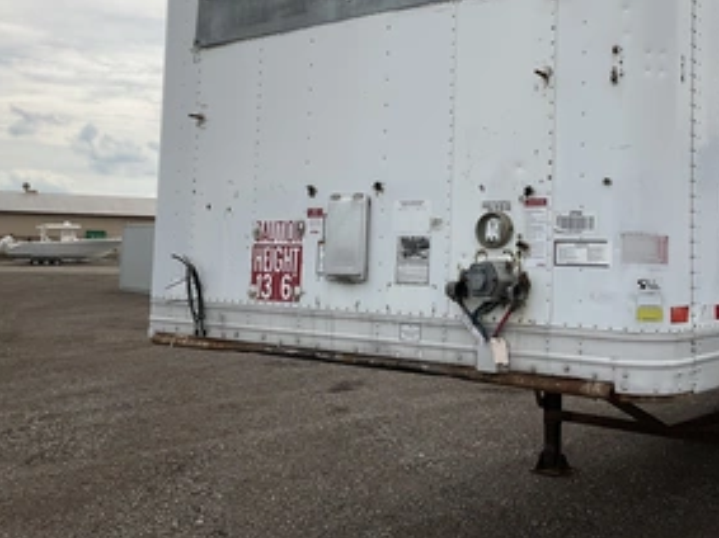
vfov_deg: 34.9
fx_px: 851
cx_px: 440
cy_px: 195
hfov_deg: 45.5
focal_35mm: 41
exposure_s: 1/2538
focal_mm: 3
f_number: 1.8
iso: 25
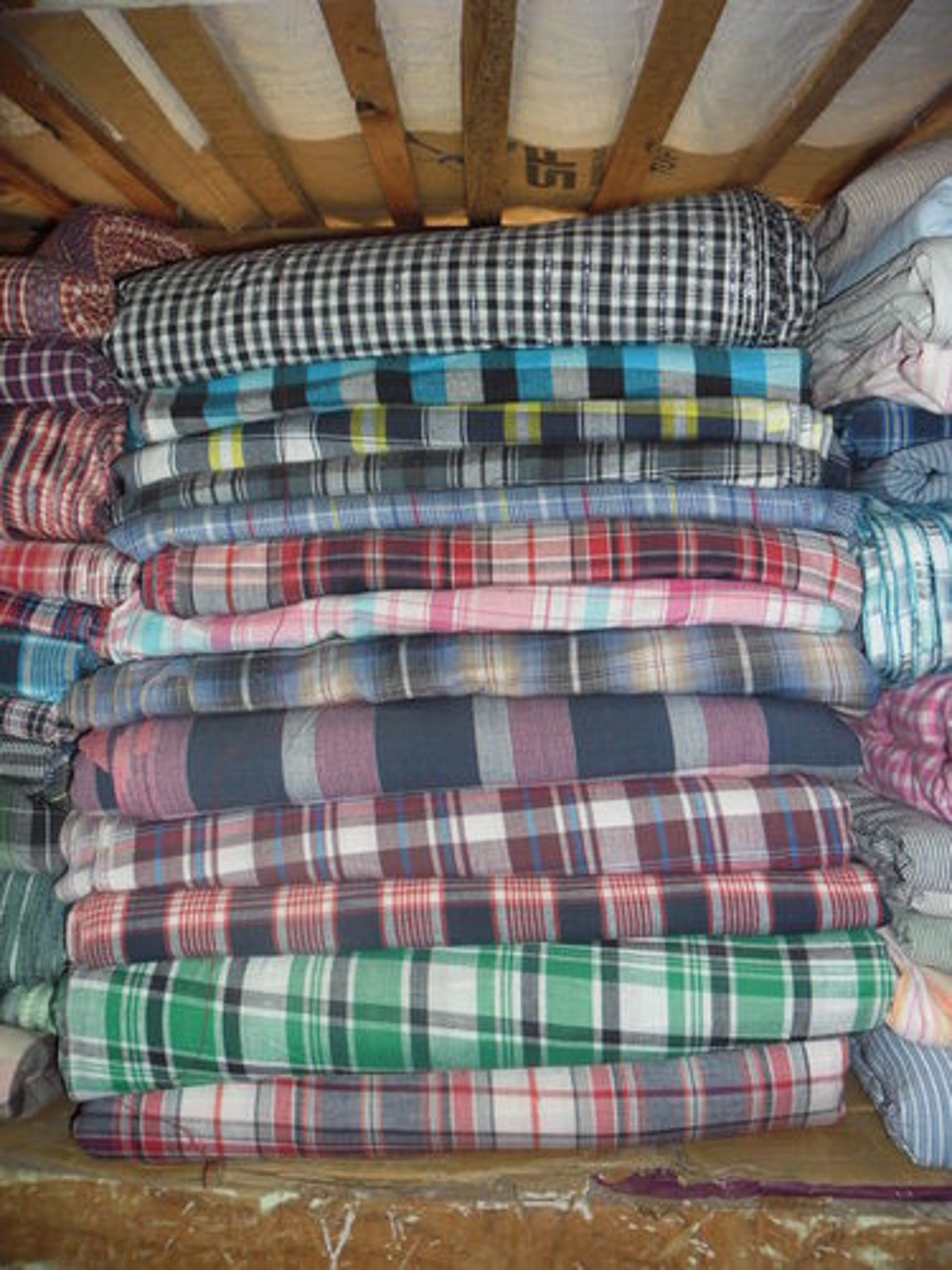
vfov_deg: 65.3
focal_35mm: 27
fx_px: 990
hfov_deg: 51.4
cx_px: 476
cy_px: 635
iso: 80
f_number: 3.5
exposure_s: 1/45
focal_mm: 4.9
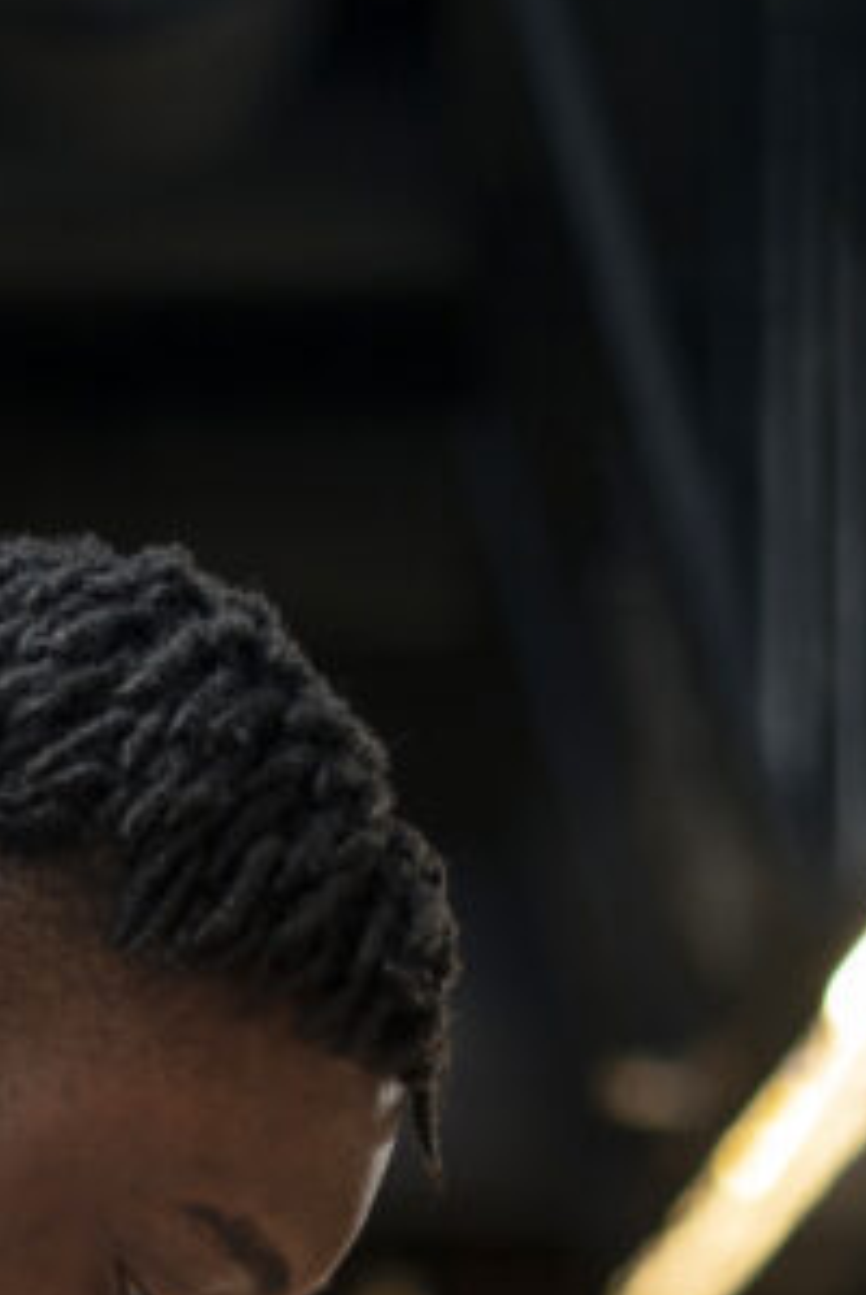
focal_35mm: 171
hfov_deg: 8.0
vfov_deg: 11.5
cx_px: 154
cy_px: 1940
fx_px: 6156
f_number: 2
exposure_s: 1/160
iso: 250
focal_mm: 50
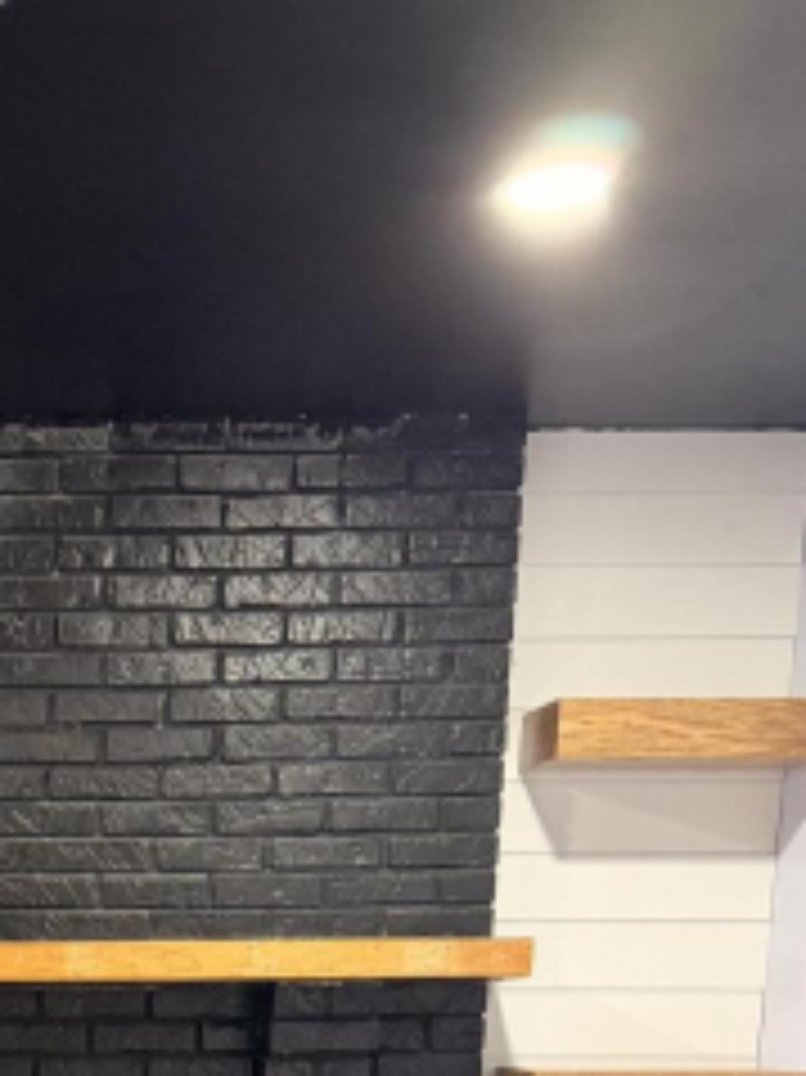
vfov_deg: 24.8
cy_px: 1429
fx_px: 2082
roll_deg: -0.6
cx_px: -158
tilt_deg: -12.8
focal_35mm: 67
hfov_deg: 20.5
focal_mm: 6.76
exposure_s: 1/60
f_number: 1.78
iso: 640
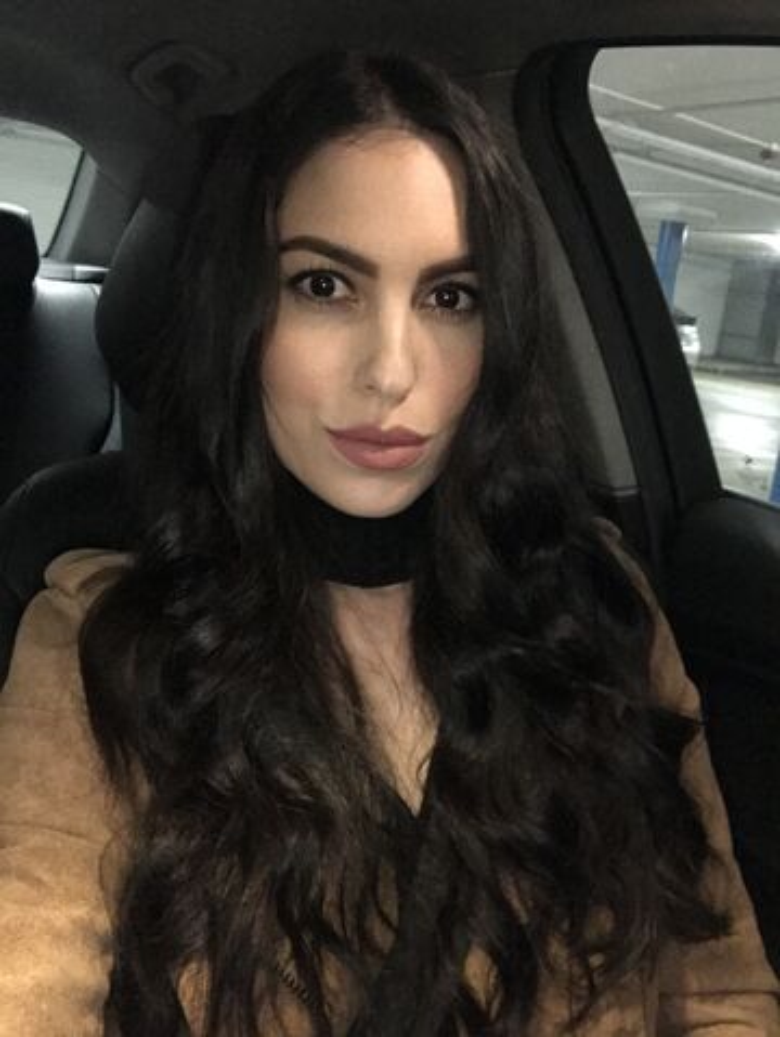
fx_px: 960
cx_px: 390
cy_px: 518
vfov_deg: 56.8
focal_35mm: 32
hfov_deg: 44.2
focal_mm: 2.87
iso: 400
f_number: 2.2
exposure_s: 1/20
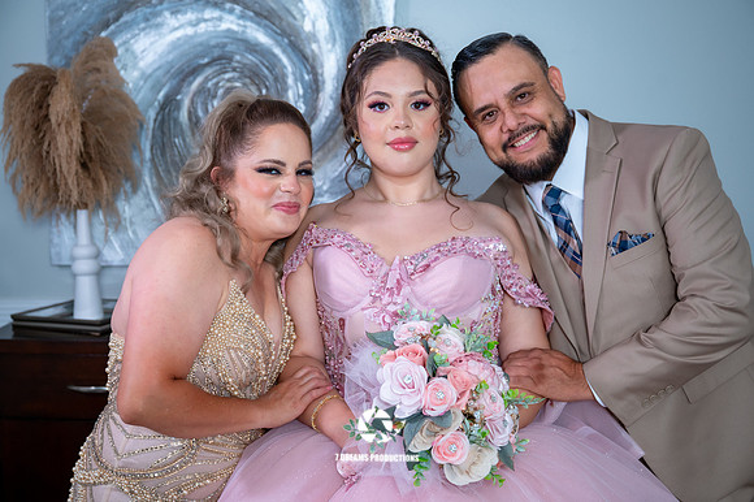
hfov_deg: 42.8
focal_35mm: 46
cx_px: 377
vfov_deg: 29.2
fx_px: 963
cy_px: 251
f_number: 4
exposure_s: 1/60
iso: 1250
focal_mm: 46
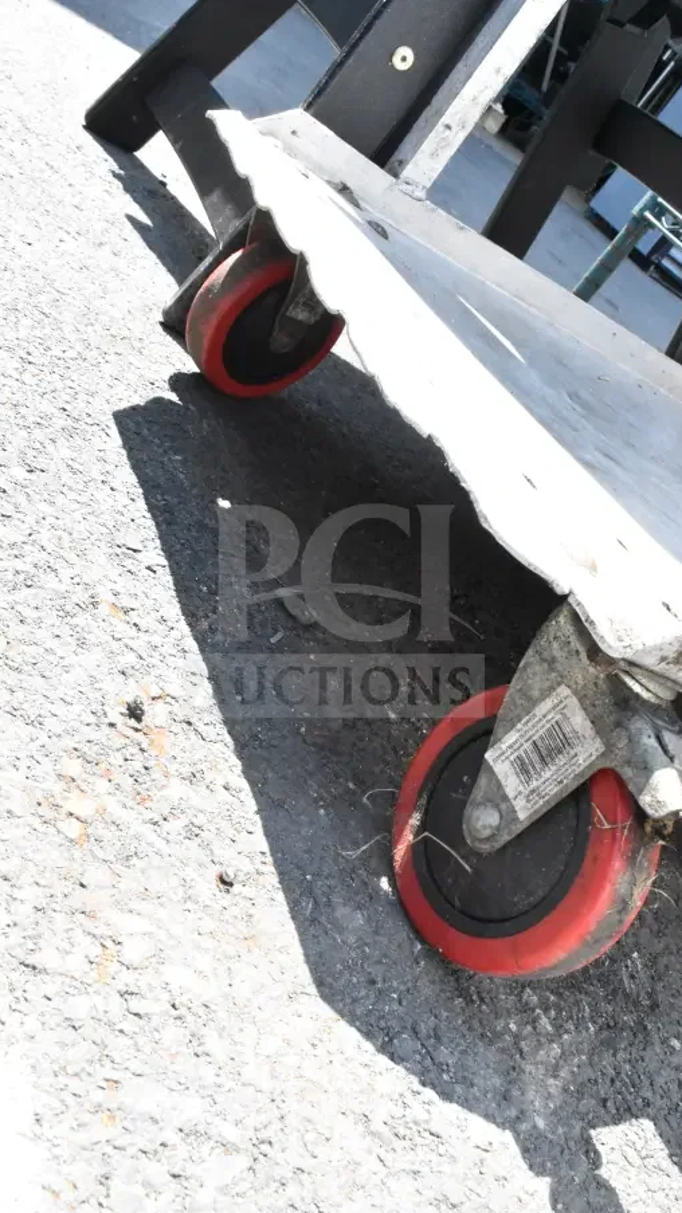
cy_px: 611
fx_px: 1126
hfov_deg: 33.7
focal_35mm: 35
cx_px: 333
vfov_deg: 56.6
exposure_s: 1/800
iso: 6400
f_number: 14
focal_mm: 22
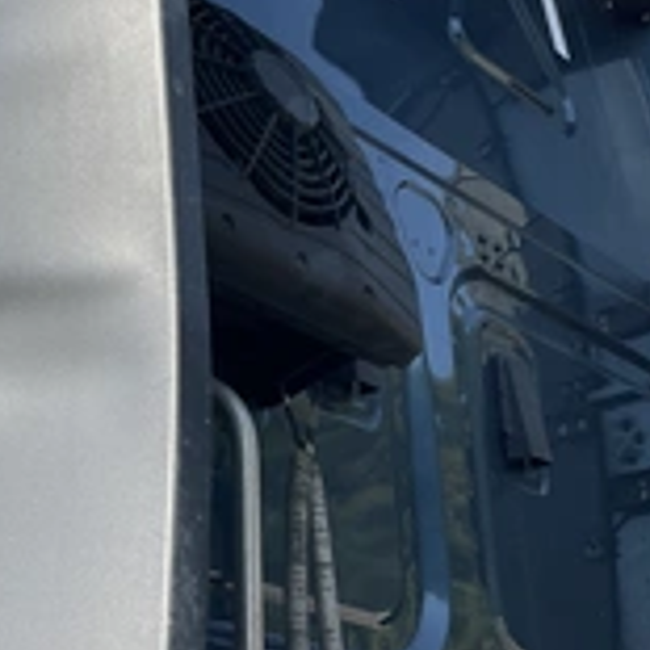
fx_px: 1402
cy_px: 289
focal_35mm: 66
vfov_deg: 26.1
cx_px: 71
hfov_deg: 25.3
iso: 25
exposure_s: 1/666
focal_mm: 3
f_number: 1.8
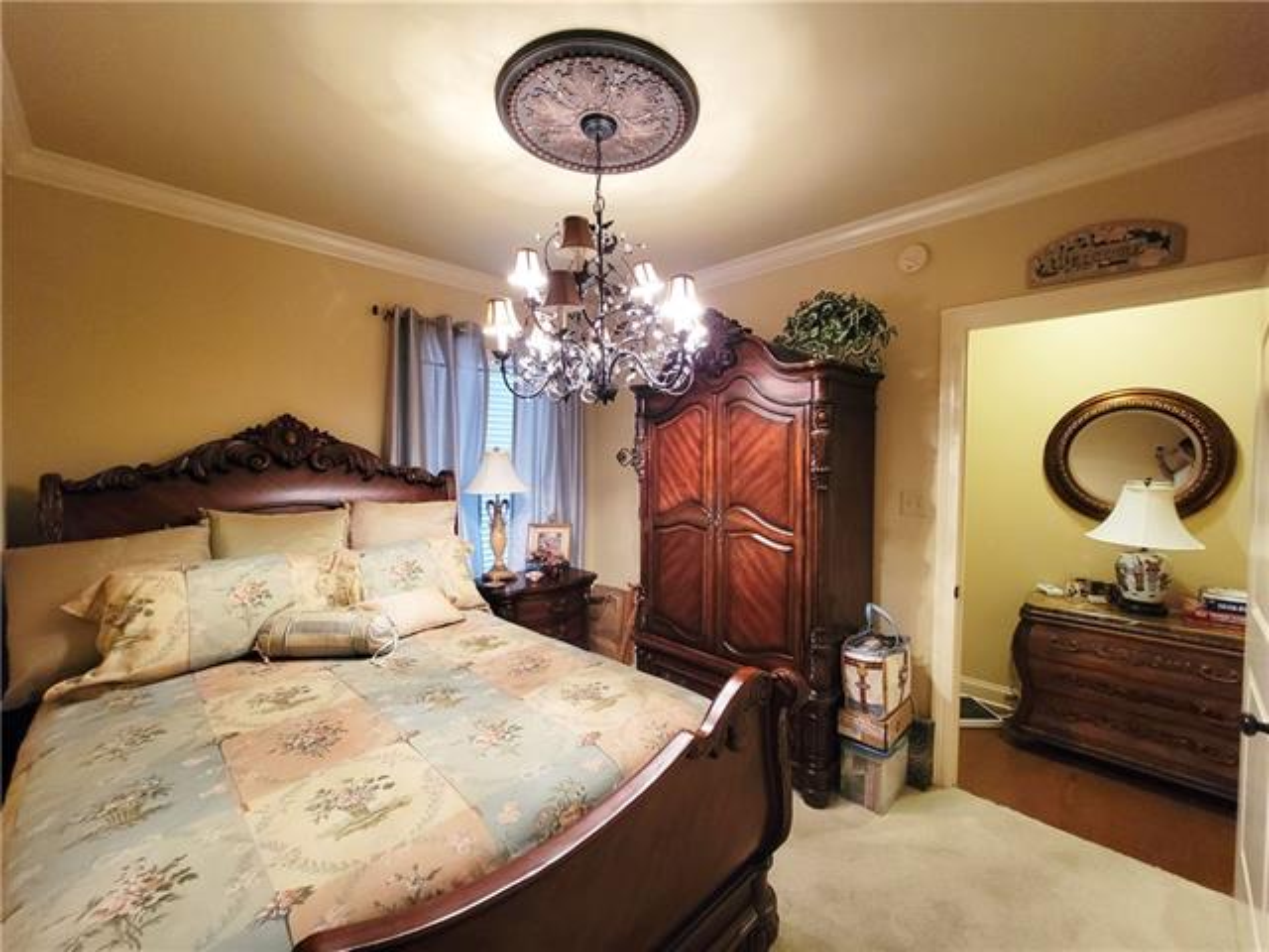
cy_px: 476
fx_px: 477
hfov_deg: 106.2
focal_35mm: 13
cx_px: 634
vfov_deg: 89.9
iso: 640
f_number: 2.2
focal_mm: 2.2
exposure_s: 1/30
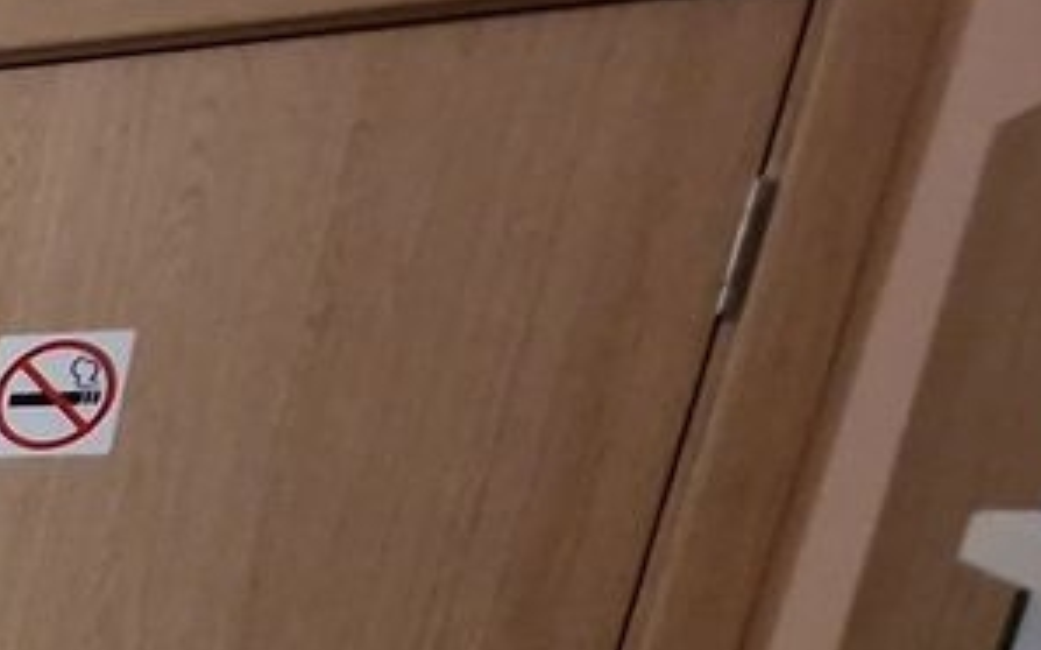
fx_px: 2099
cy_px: 1377
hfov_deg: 14.2
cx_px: -1603
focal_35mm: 74
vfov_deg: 14.2
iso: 640
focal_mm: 2.2
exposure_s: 1/30
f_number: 2.2
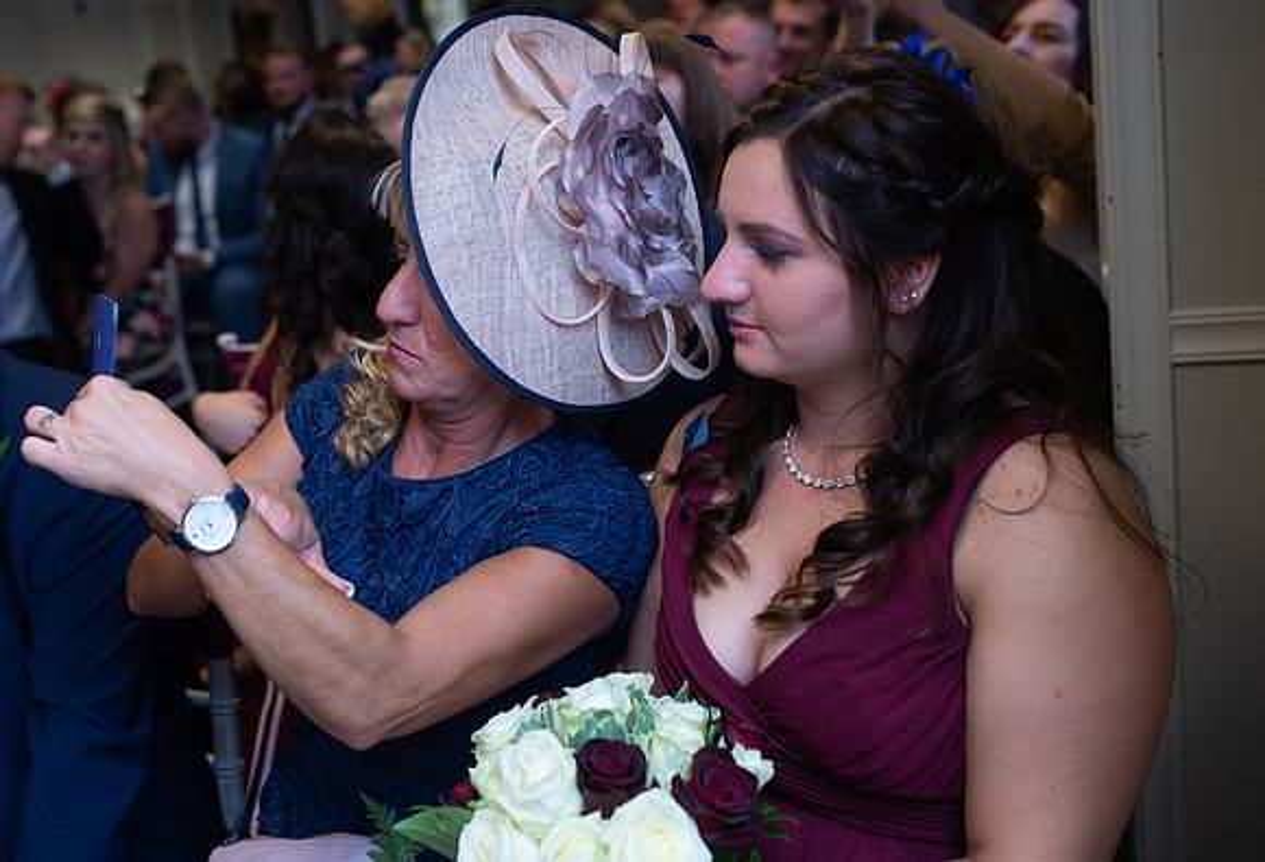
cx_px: 481
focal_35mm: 43
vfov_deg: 31.5
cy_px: 340
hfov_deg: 44.8
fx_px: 1523
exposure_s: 1/100
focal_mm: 35
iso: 320
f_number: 3.2
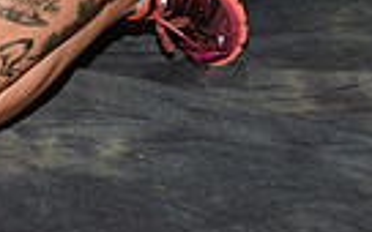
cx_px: -118
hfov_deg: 14.8
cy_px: -269
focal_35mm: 135
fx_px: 1369
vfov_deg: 9.0
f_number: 5
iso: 200
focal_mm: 31
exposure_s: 1/60
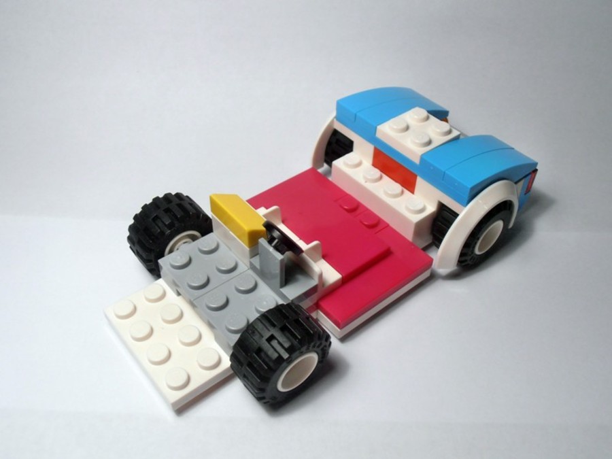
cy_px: 230
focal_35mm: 37
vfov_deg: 38.7
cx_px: 306
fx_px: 654
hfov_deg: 50.1
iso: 80
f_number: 3.9
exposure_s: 1/80
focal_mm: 6.61
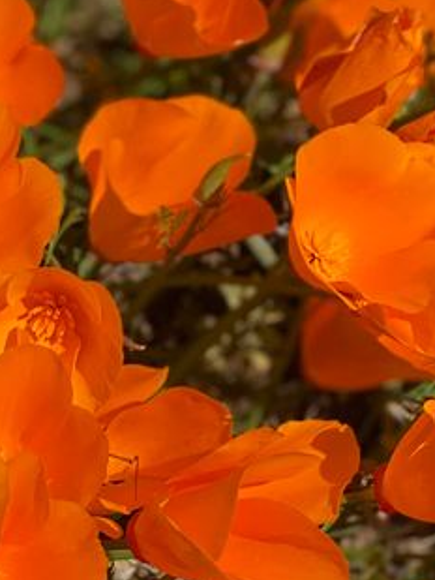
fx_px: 2813
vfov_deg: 11.7
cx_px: 1
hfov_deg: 8.8
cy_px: 27
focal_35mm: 168
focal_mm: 6
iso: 20
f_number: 2
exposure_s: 1/1453
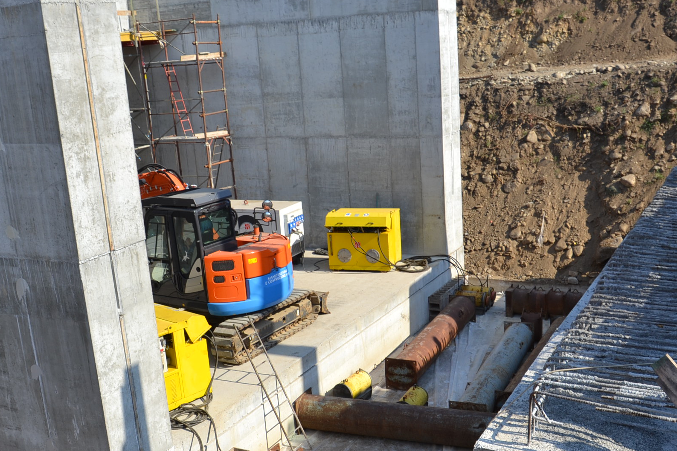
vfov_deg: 29.2
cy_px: 295
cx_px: 351
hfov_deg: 43.0
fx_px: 860
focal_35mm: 46
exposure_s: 1/250
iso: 100
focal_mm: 21
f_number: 8
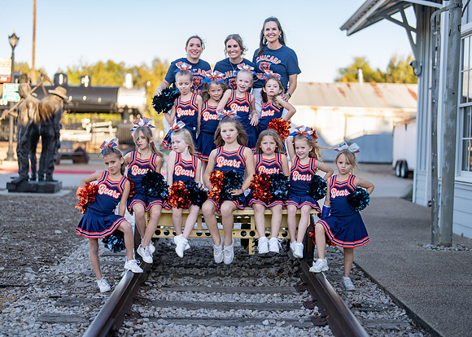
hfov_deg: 37.2
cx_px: 236
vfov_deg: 27.0
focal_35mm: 52
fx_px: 702
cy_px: 168
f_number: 1.2
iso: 100
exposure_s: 1/1250
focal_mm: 50
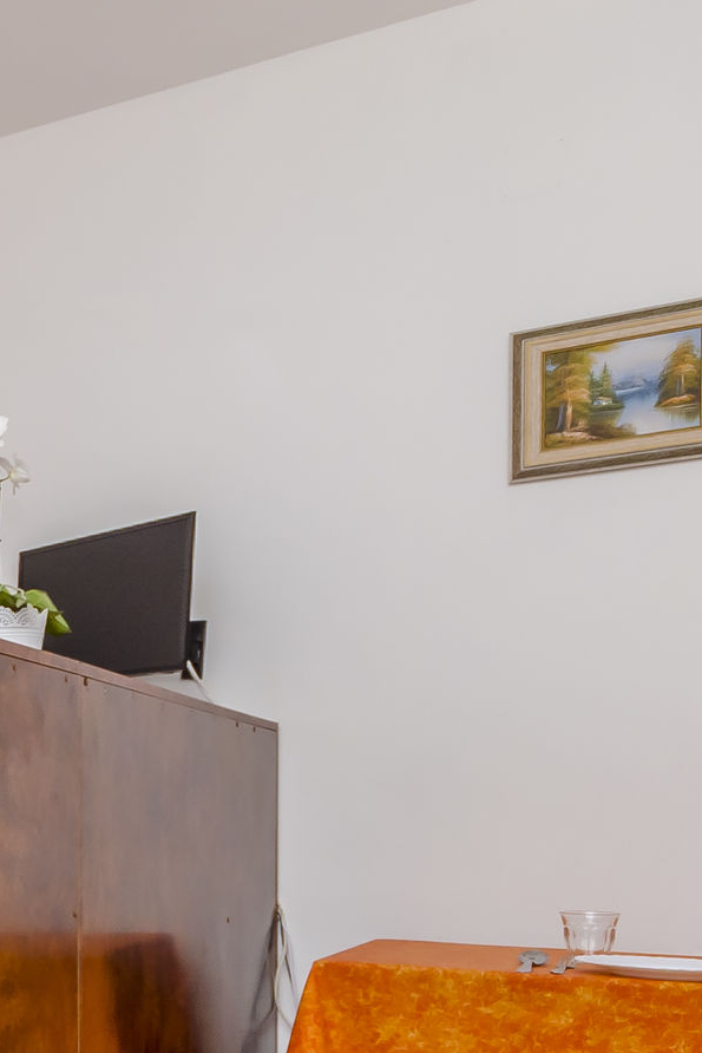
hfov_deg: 20.7
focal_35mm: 47
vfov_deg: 40.0
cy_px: 858
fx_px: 1374
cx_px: -539
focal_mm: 10
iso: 100
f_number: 8
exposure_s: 1/200
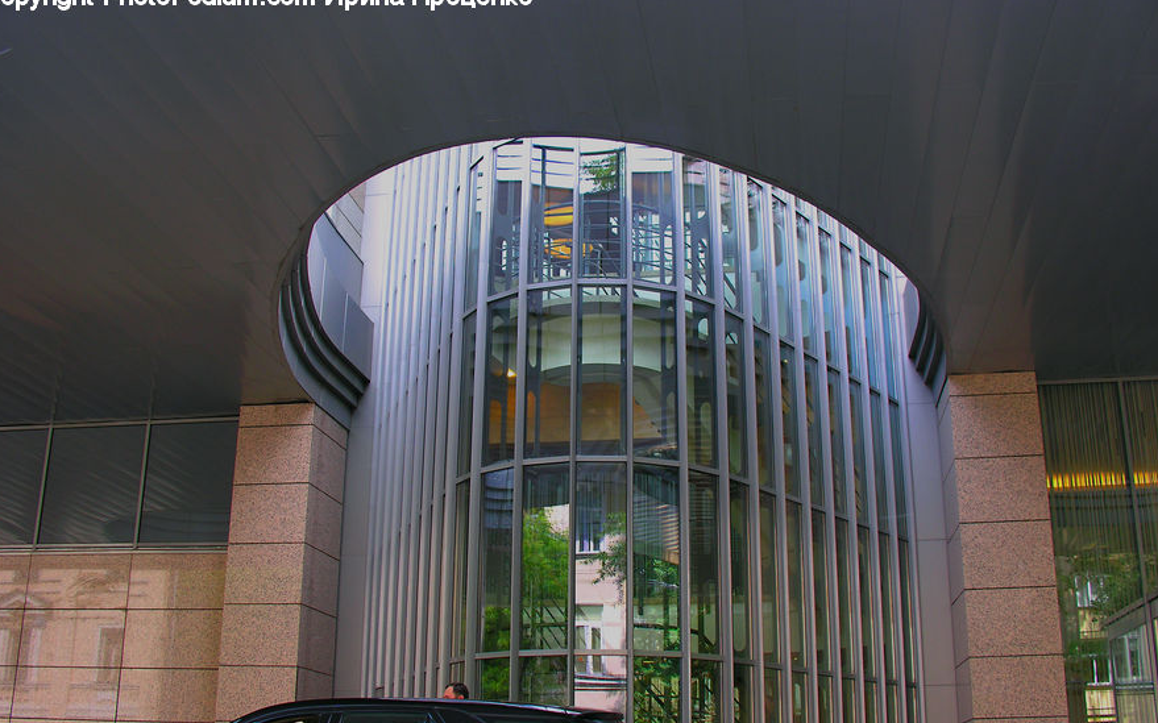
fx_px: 1199
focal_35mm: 38
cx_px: 574
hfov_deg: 51.6
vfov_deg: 33.5
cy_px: 409
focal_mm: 8.9
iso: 50
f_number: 3.2
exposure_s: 1/52.6
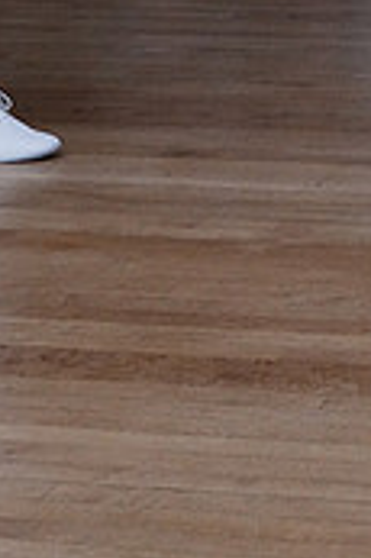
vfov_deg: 11.0
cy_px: -358
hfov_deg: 7.7
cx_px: 331
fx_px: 2757
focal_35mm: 178
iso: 5000
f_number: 13
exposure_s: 1/200
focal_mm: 53
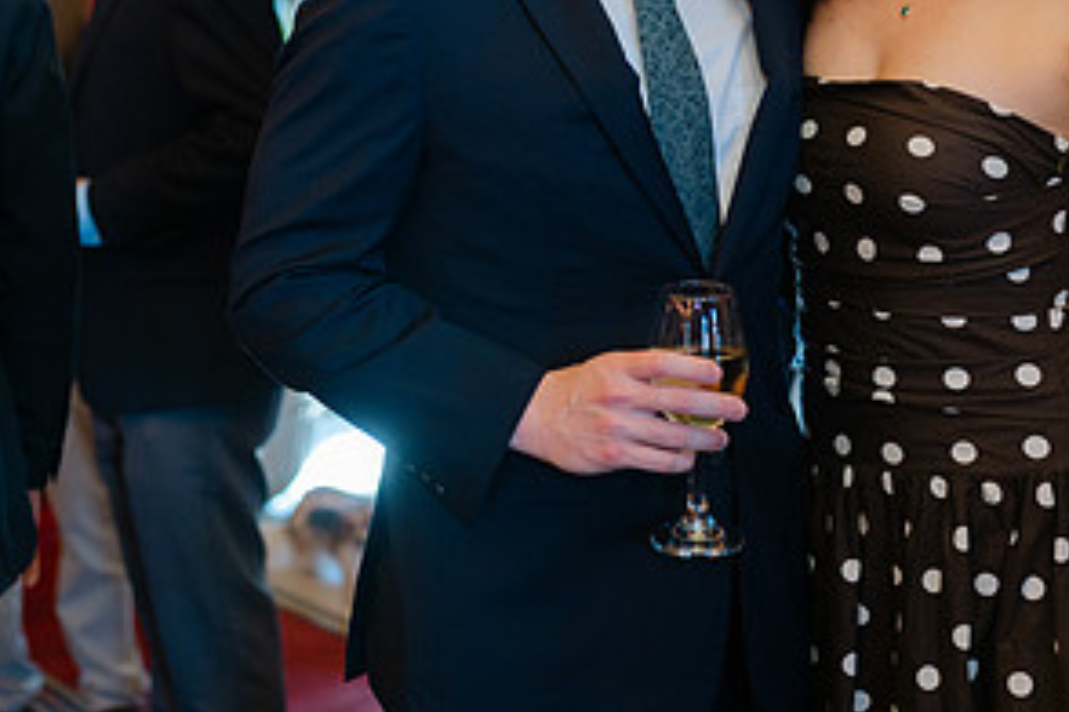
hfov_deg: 29.2
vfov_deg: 19.3
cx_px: 451
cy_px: 56
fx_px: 2049
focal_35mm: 69
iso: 250
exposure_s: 1/100
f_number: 2
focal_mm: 35
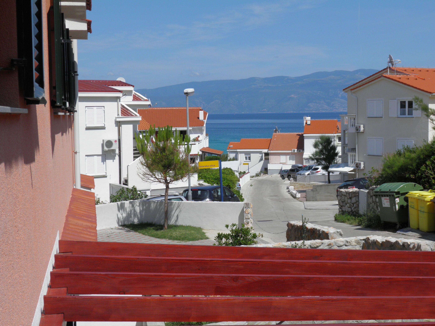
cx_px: 218
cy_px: 163
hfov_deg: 38.9
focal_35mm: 49
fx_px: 616
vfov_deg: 29.7
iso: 50
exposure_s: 1/800
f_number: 4.9
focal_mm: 8.9
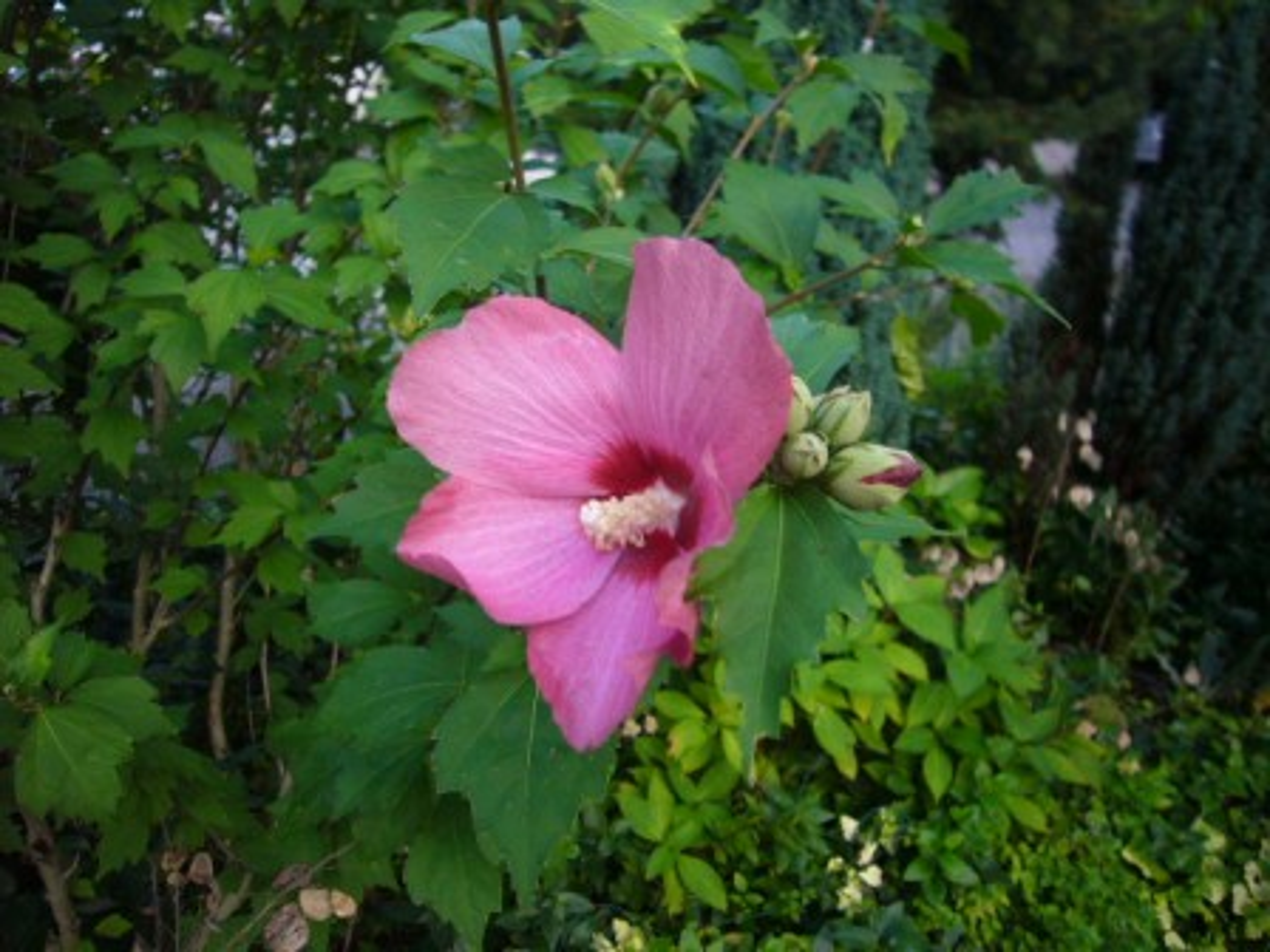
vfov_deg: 49.7
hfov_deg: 63.4
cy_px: 476
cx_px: 635
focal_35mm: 28
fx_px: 1027
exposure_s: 1/20
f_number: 2.8
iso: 100
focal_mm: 4.6
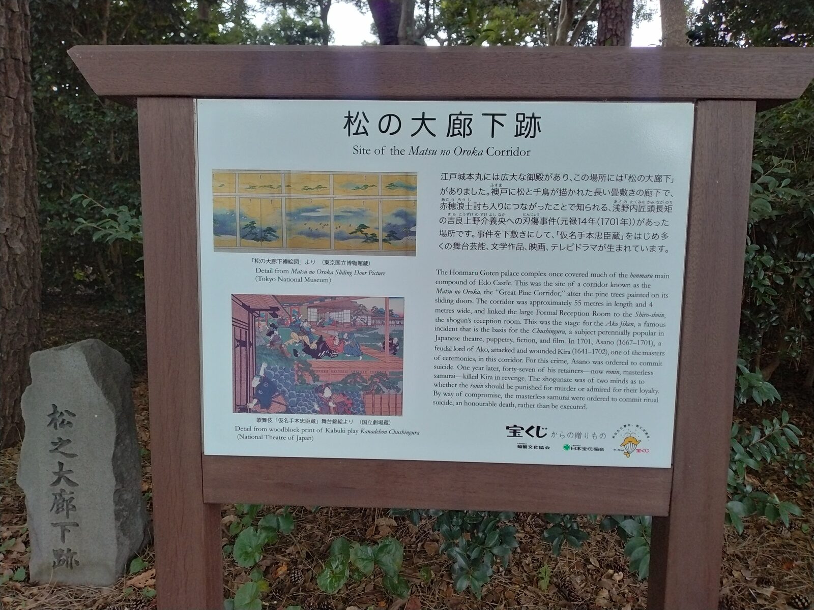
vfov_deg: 51.4
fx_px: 635
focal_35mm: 27
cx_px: 407
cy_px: 305
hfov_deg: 65.3
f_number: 1.8
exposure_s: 1/60
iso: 250
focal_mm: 3.61
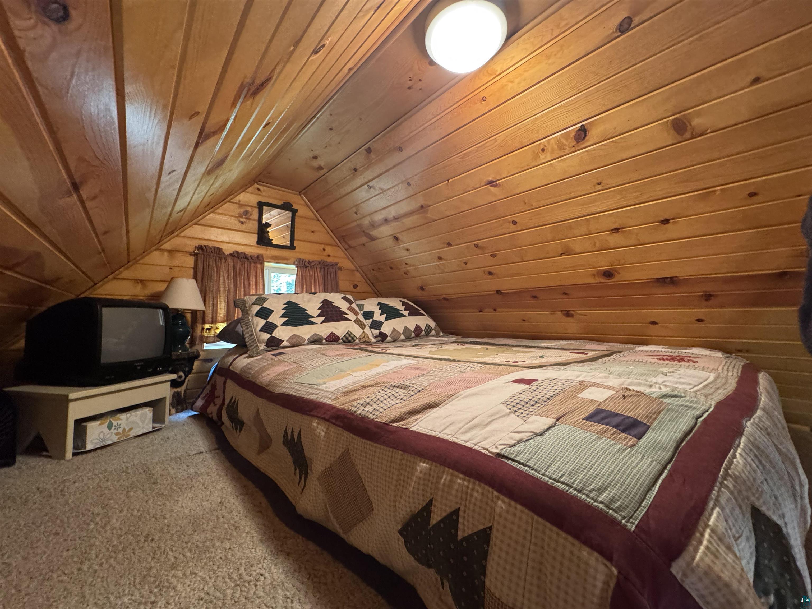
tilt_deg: +2.2
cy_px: 304
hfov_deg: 102.1
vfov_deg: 85.7
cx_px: 406
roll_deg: -0.4
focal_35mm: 14
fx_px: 328
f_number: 2.2
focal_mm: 2.22
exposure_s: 1/60
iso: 640
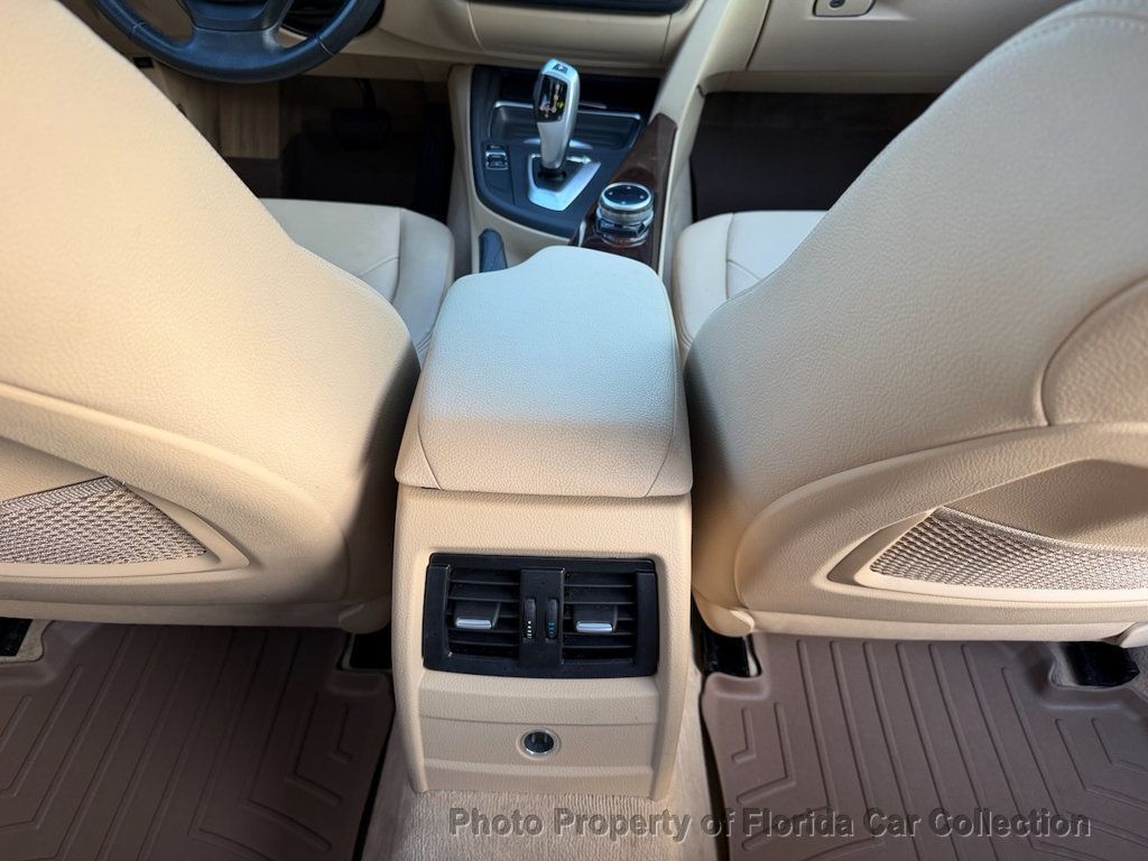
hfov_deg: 71.6
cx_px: 574
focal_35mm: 24
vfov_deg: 56.8
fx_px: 796
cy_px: 430
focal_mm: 6.76
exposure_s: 1/121
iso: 160
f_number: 1.78
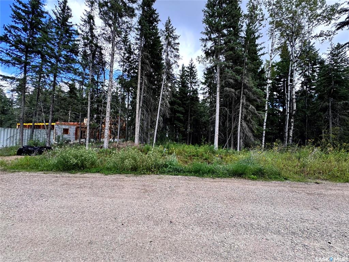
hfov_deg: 102.1
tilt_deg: +2.3
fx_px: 141
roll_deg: -1.1
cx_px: 174
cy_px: 131
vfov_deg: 85.6
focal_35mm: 14
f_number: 2.2
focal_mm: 2.22
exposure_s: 1/162
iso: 40
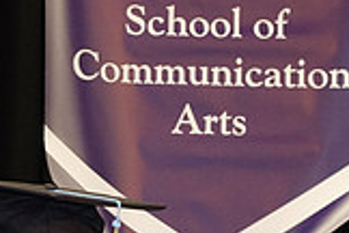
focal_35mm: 200
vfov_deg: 6.6
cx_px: -75
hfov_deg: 10.1
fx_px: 1939
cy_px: 502
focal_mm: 24.9
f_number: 4
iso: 1250
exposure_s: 1/125
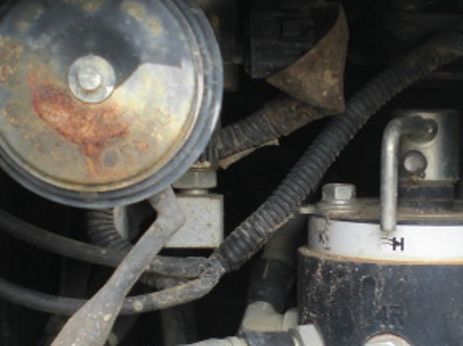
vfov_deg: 17.4
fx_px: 1123
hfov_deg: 23.0
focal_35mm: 84
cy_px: 289
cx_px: 361
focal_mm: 6.3
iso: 64
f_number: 3.1
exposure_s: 1/160
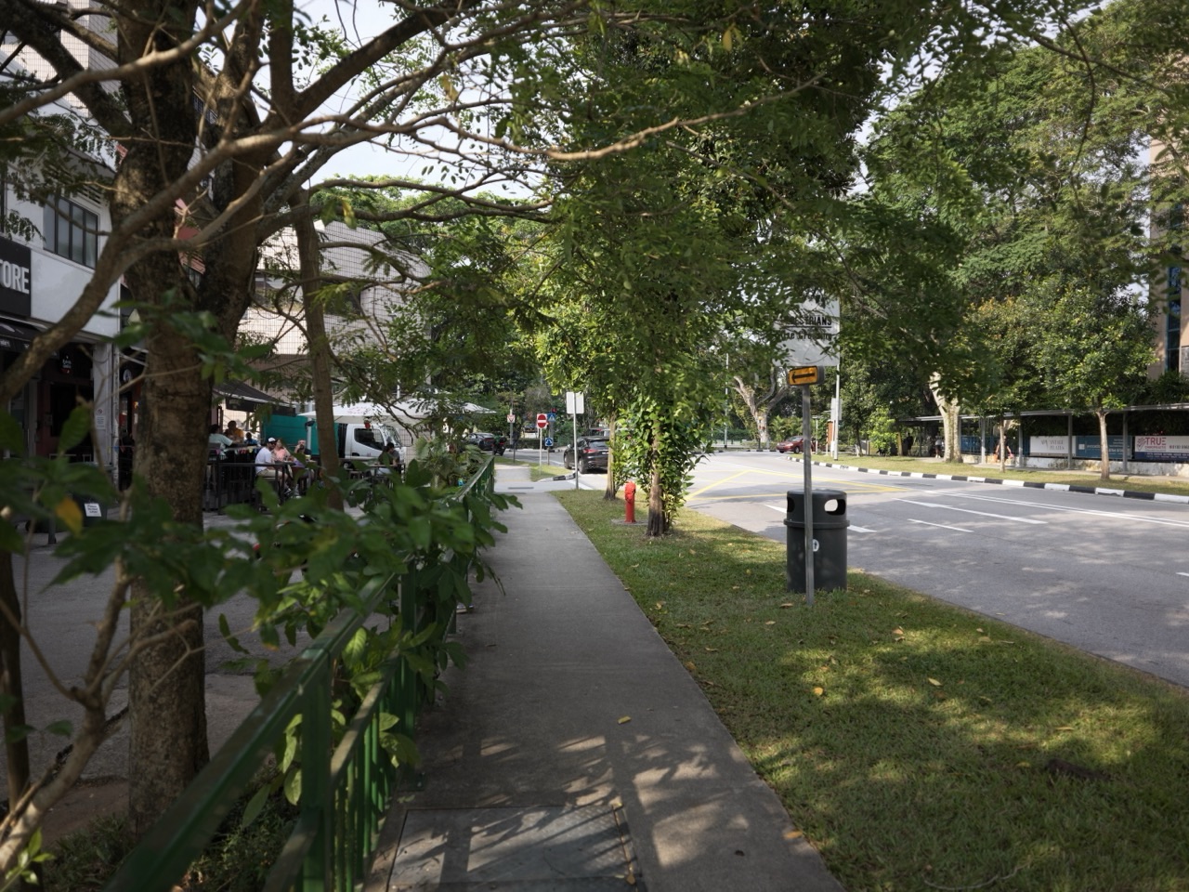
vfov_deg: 61.1
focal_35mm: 22
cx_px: 594
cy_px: 446
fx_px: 756
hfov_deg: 76.4
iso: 200
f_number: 4
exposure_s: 1/500
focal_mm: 28
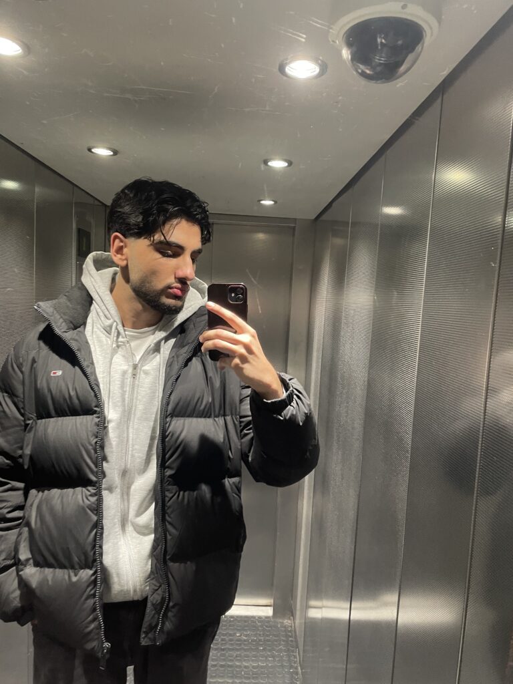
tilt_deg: -4.0
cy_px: 342
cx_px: 256
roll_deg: -2.1
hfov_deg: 53.1
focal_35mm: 26
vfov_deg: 67.3
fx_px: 514
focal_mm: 4.2
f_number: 1.6
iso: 160
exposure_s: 1/50
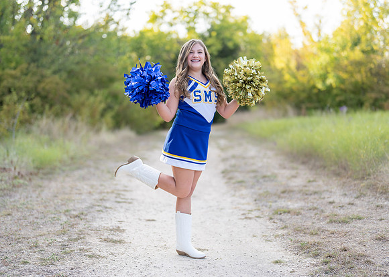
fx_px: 639
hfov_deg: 33.9
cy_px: 151
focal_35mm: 58
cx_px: 192
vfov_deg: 24.5
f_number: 1.2
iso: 100
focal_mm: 50
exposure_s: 1/1000
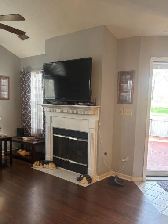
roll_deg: -1.2
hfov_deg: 41.6
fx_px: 220
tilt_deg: -7.1
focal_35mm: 34
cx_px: 68
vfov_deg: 53.9
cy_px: 125
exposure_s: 1/60
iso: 320
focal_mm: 5.96
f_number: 1.6
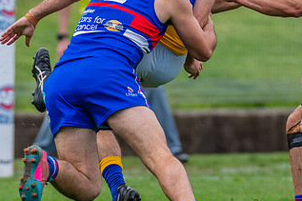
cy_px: 80
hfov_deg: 1.7
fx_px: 10245
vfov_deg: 1.1
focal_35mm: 1222
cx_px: 125
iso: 800
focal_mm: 420
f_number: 5
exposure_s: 1/1600
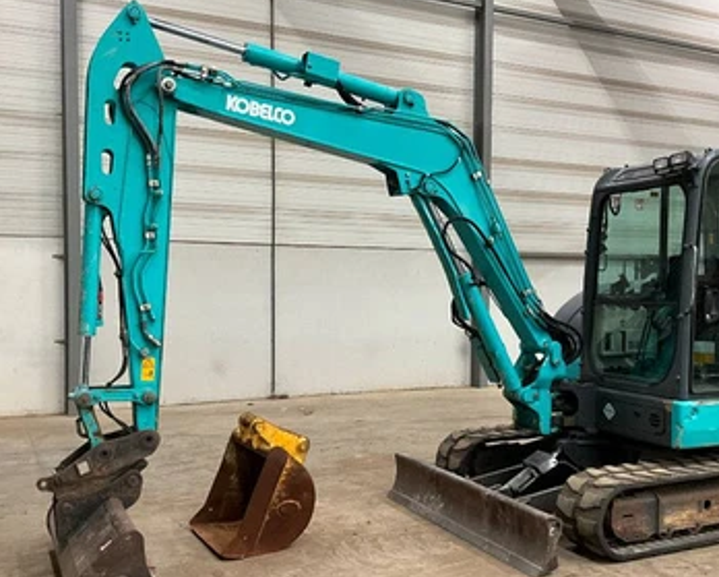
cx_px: 411
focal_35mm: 39
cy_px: 327
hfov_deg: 46.7
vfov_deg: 38.2
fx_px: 831
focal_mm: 3
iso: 160
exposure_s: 1/60
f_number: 1.8
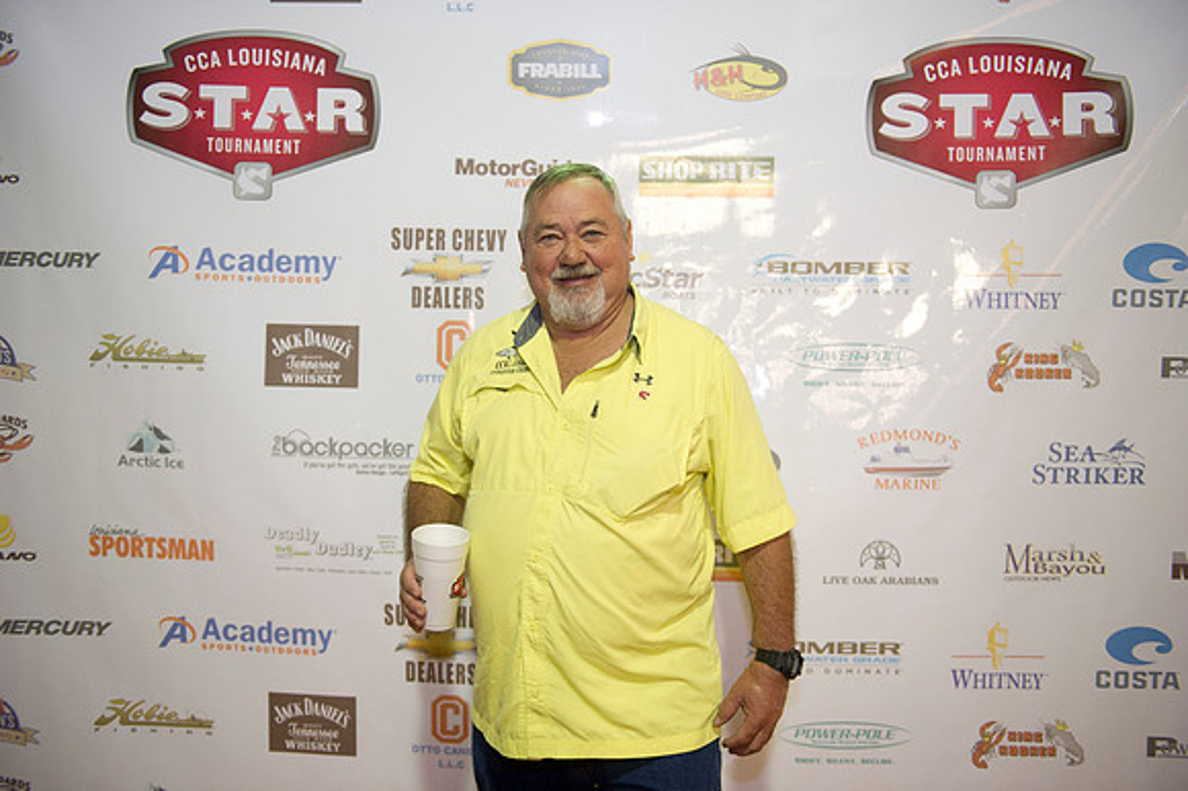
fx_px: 1121
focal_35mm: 34
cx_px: 594
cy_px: 396
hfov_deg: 55.8
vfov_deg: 38.8
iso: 1250
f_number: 2.8
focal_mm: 34
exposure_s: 1/60
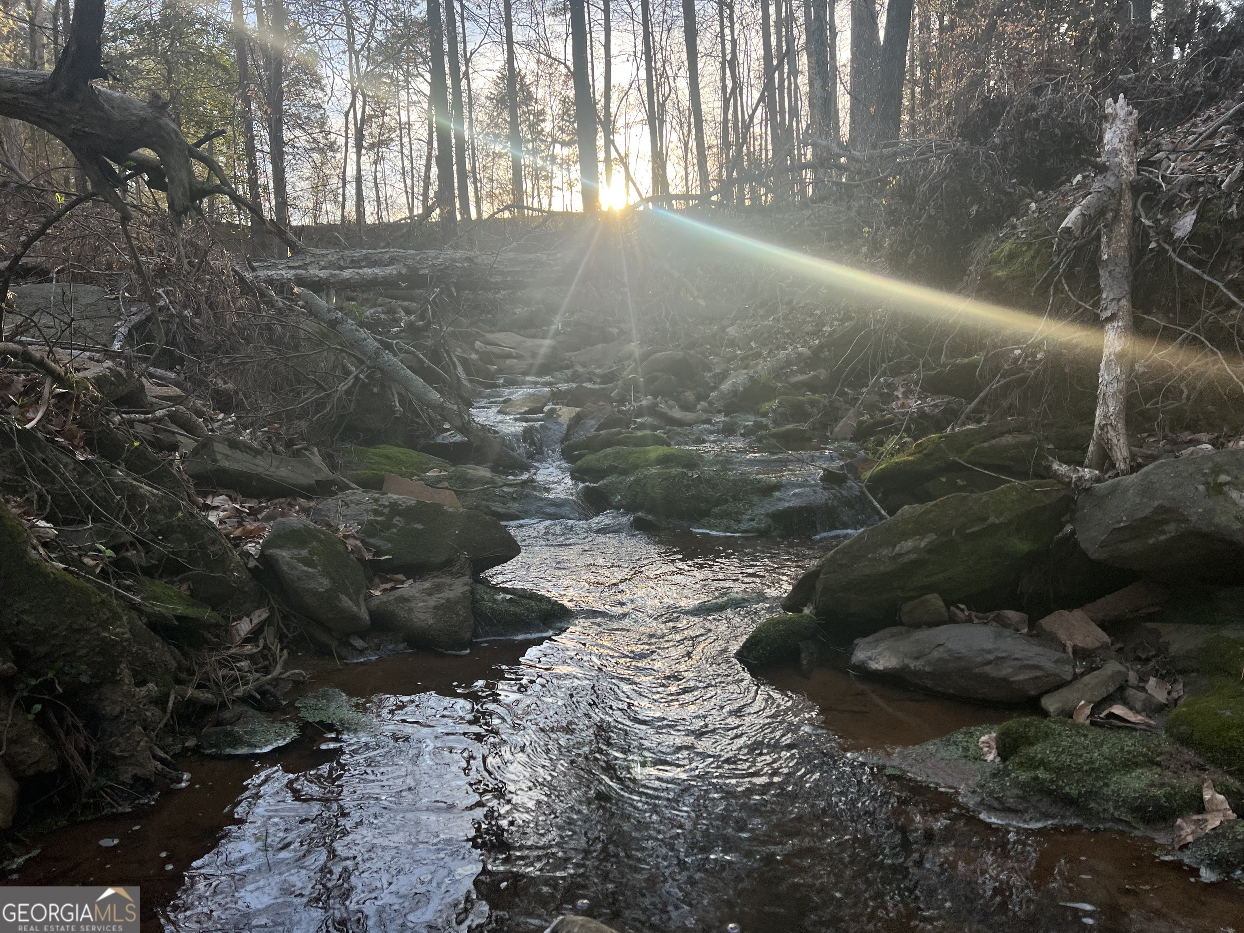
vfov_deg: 53.1
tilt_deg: -8.8
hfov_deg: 67.3
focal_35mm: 26
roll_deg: +1.6
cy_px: 466
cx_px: 622
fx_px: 934
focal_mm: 5.7
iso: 50
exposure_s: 1/733
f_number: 1.5
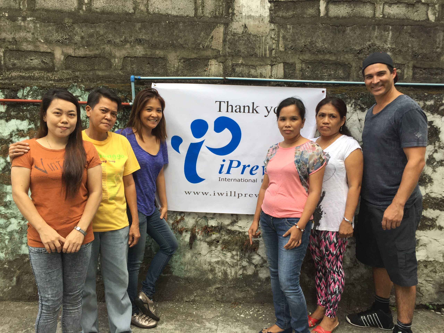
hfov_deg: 61.7
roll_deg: -1.8
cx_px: 222
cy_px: 166
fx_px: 372
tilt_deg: -7.1
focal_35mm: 29
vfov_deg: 48.2
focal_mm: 4.15
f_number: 2.2
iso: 40
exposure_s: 1/120
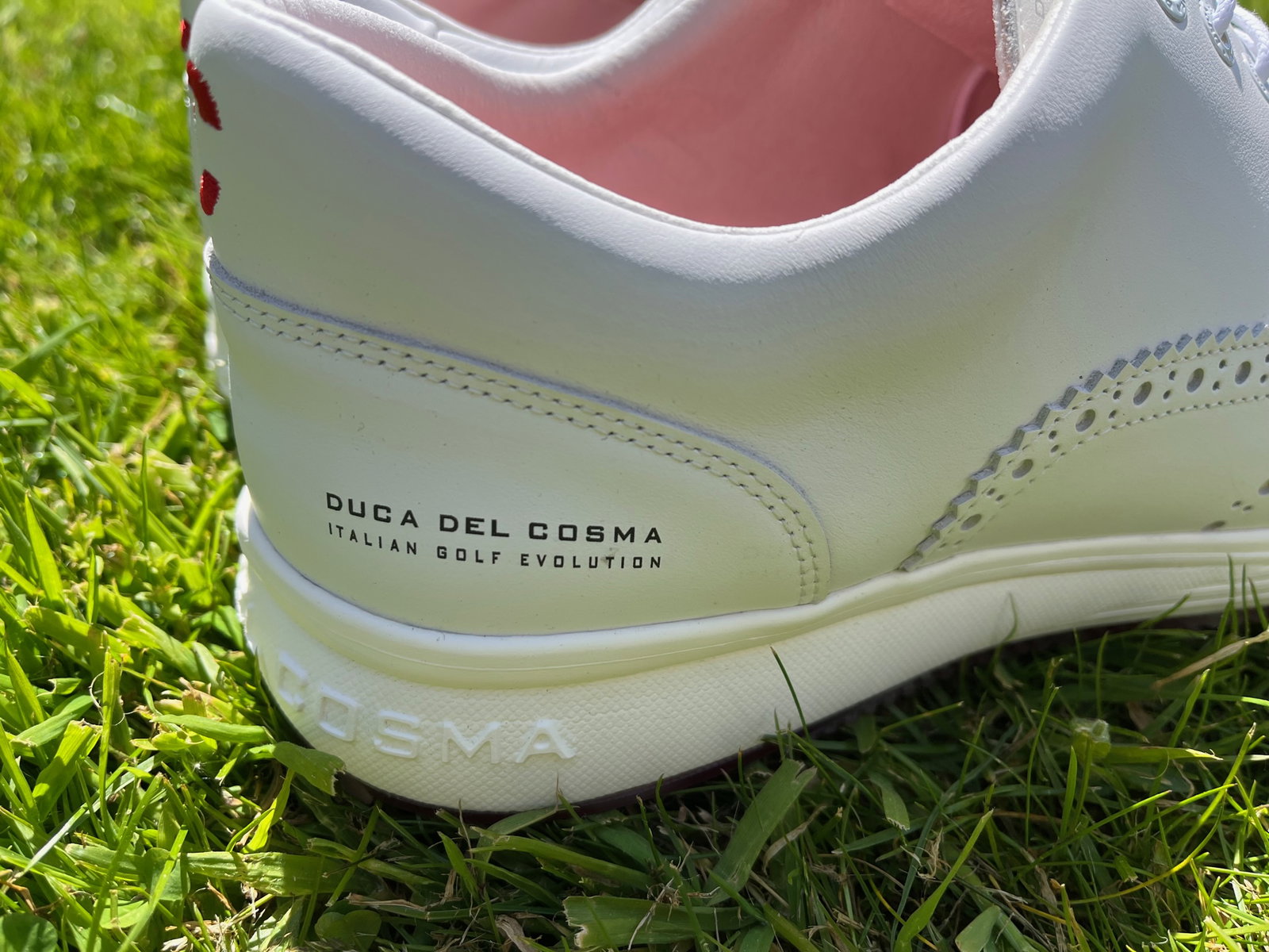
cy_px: 476
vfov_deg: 53.1
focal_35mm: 26
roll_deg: +1.8
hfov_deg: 67.3
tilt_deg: -37.0
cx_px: 634
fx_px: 953
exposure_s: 1/1832
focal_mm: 5.1
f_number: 1.6
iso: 50
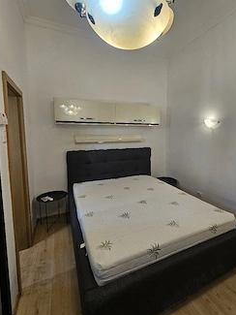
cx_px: 137
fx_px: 145
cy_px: 147
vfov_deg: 94.3
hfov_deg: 77.5
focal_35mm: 16
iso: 80
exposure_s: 1/50.3
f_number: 2.2
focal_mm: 2.2
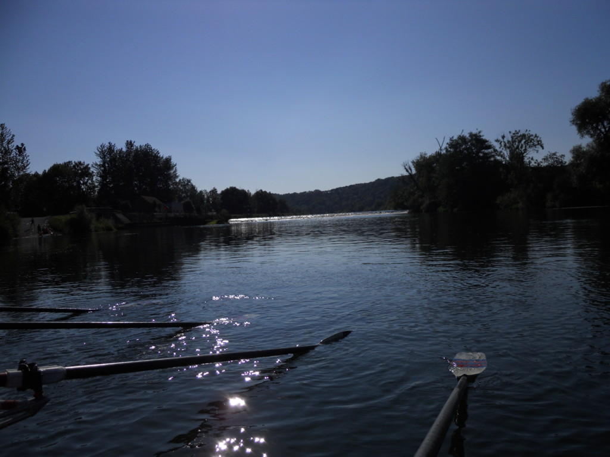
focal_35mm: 28
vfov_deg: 49.7
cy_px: 228
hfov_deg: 63.4
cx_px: 305
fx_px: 493
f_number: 5.4
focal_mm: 5
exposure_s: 1/1500
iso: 80
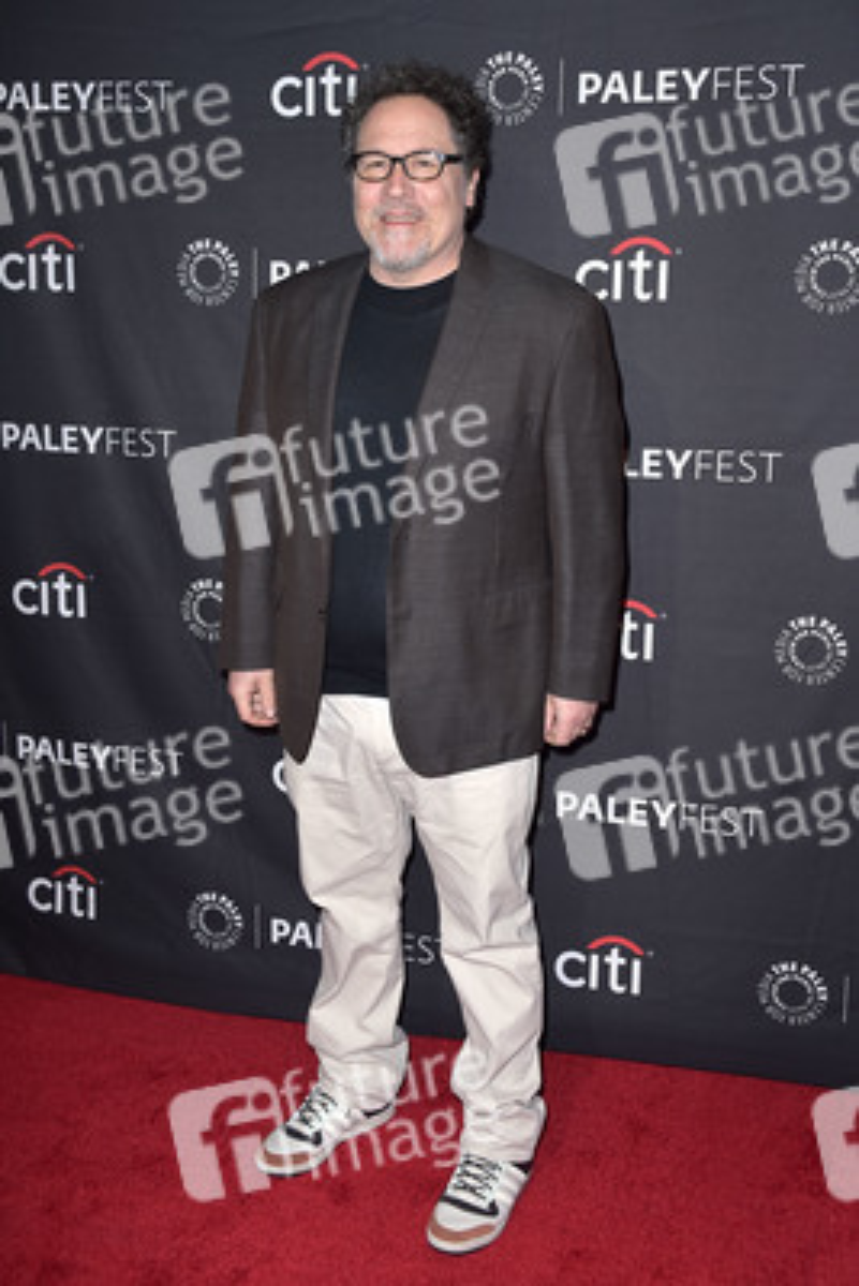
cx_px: 430
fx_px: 1430
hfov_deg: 33.4
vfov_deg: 48.4
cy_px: 643
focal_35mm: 40
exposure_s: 1/250
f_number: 6.3
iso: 250
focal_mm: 40
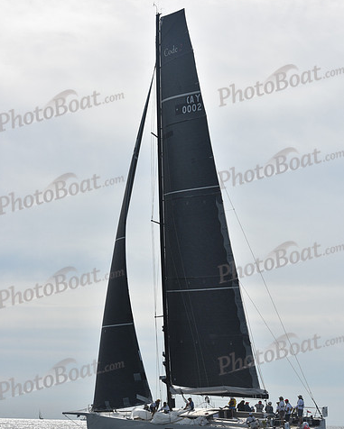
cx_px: 171
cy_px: 226
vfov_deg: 23.8
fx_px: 1018
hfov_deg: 19.2
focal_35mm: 80
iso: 320
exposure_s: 1/1250
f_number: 10
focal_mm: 70
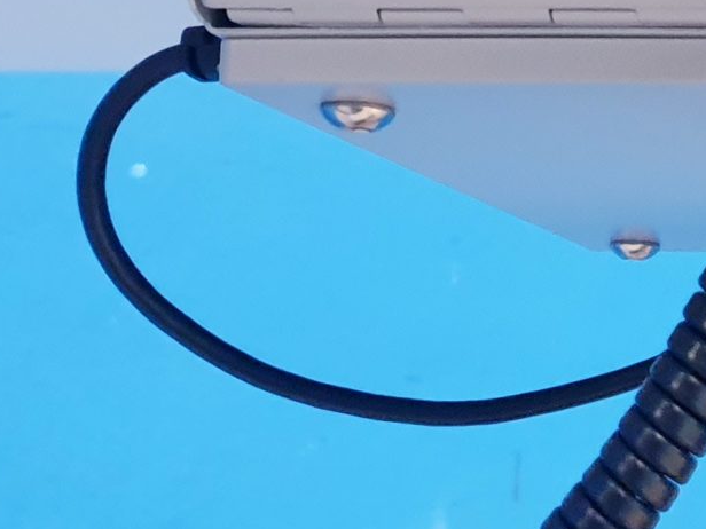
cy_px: 334
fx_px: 2203
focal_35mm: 108
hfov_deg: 16.3
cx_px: 1121
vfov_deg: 13.7
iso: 320
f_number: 1.5
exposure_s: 1/50
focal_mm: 4.3
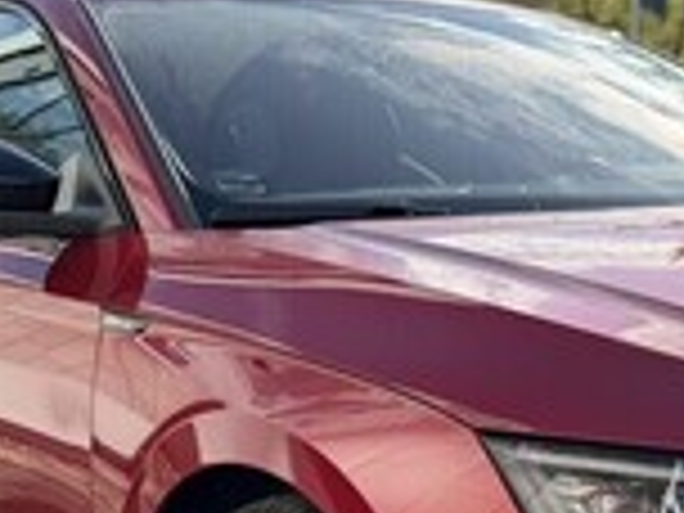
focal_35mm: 87
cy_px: 497
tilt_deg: -9.3
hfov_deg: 22.1
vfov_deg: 16.7
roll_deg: +0.0
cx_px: 567
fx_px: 1719
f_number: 1.78
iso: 100
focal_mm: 6.76
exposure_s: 1/3021
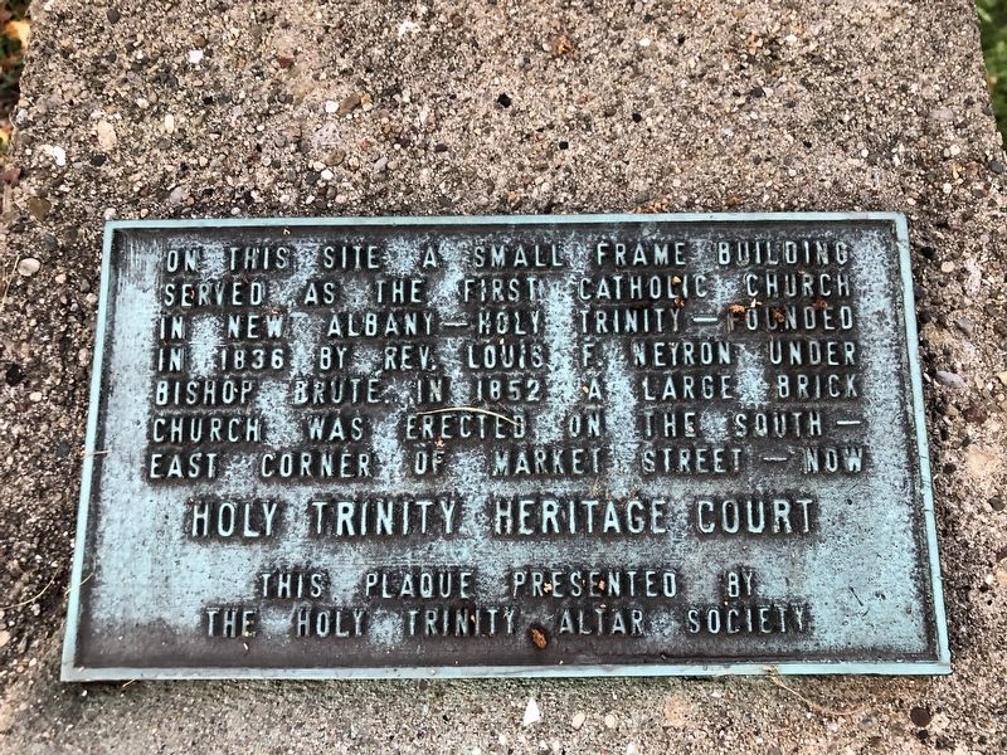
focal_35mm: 28
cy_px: 378
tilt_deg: -56.7
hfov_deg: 63.4
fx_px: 815
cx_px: 504
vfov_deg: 49.7
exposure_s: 1/17
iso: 64
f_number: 1.8
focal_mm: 4
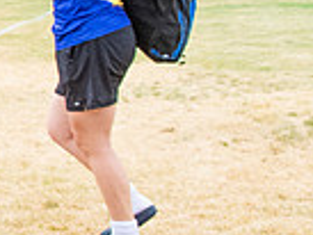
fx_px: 1439
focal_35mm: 159
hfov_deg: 10.7
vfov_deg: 9.3
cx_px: -429
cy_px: -6
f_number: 7.1
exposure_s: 1/500
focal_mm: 22
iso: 1600
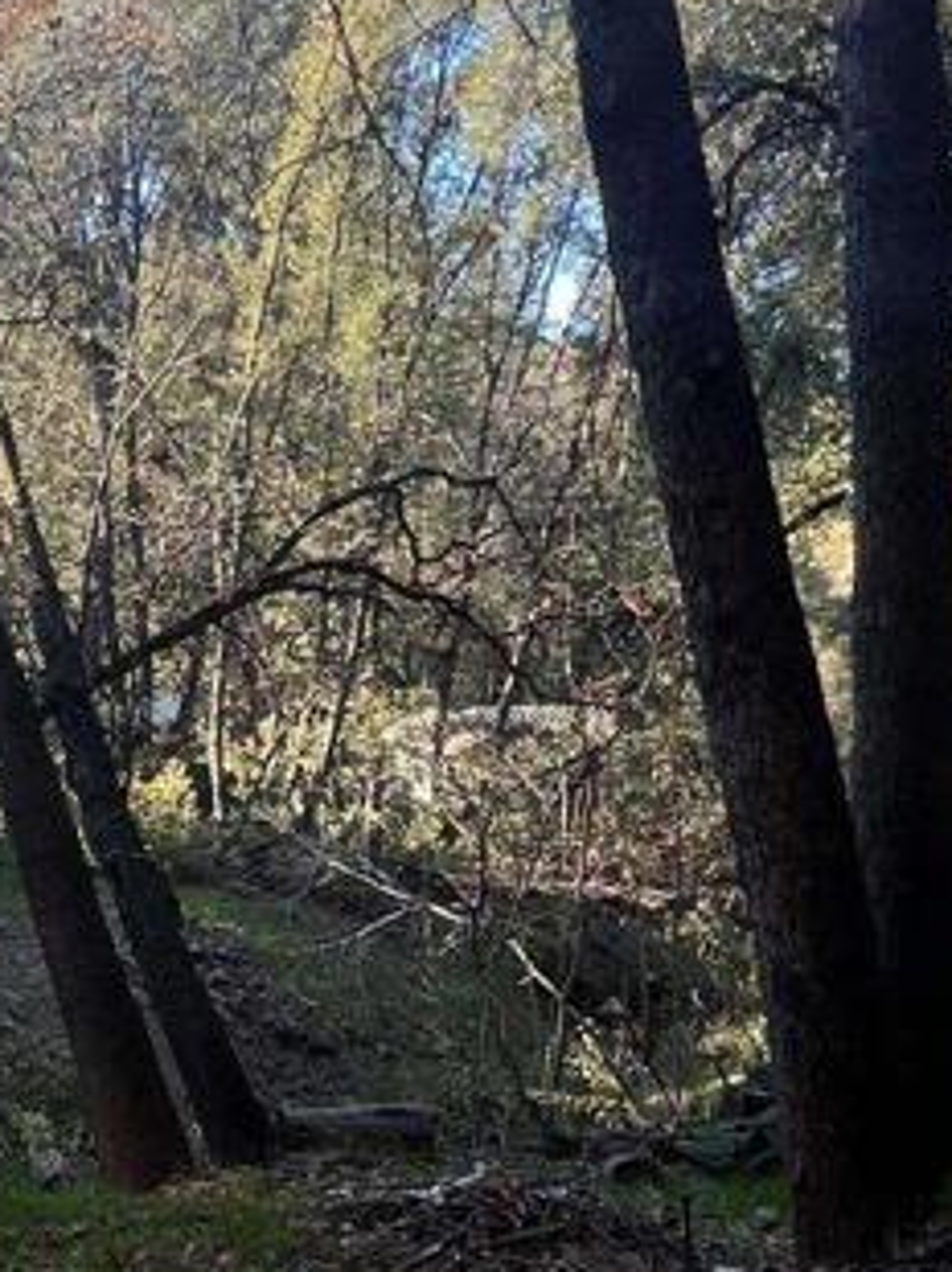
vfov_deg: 43.6
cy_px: 767
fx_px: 1579
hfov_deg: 28.3
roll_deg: +2.7
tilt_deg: -7.8
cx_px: -250
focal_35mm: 43
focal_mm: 1.57
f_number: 1.8
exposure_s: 1/99
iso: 32
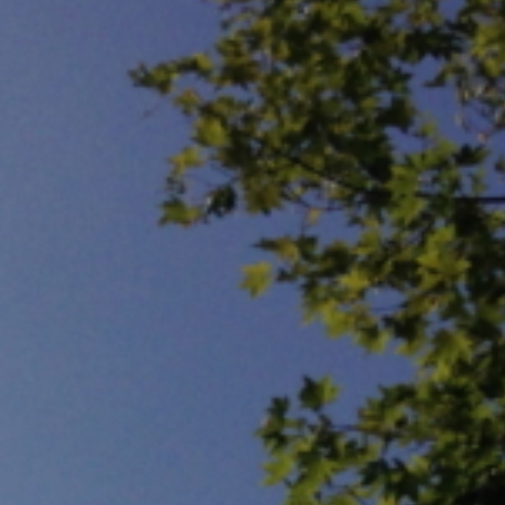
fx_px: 2558
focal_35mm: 155
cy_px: 863
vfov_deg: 10.7
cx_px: -472
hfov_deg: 10.4
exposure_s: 1/4525
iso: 50
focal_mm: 4.12
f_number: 2.4
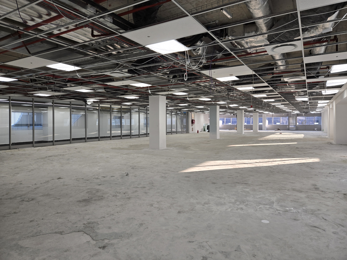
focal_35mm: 23
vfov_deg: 58.9
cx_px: 174
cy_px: 130
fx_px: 231
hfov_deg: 73.9
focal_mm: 5.4
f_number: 1.8
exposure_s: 1/180
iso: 80
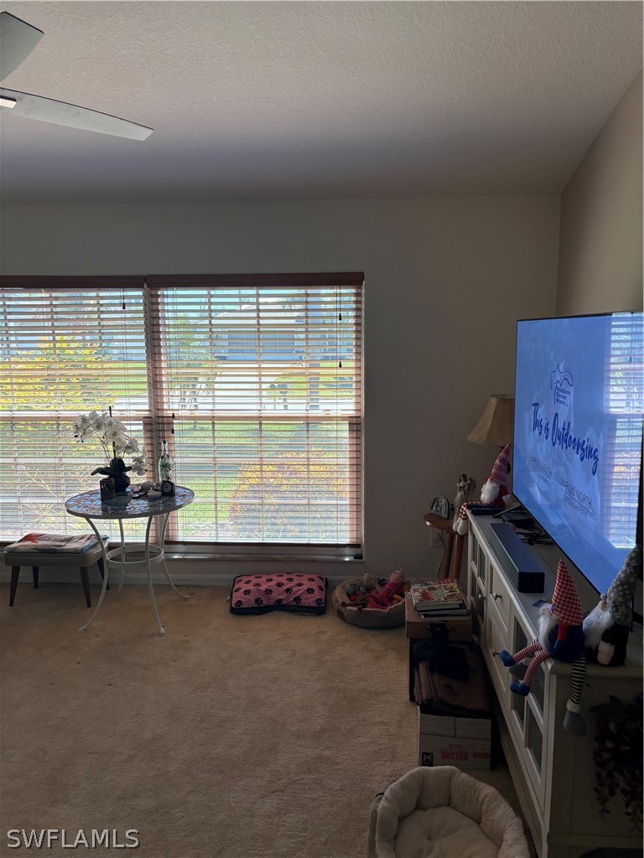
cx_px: 322
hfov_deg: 53.1
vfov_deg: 67.3
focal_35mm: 26
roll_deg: +0.7
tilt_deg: -4.7
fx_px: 645
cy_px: 429
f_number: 1.6
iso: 64
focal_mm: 5.96
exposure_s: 1/345
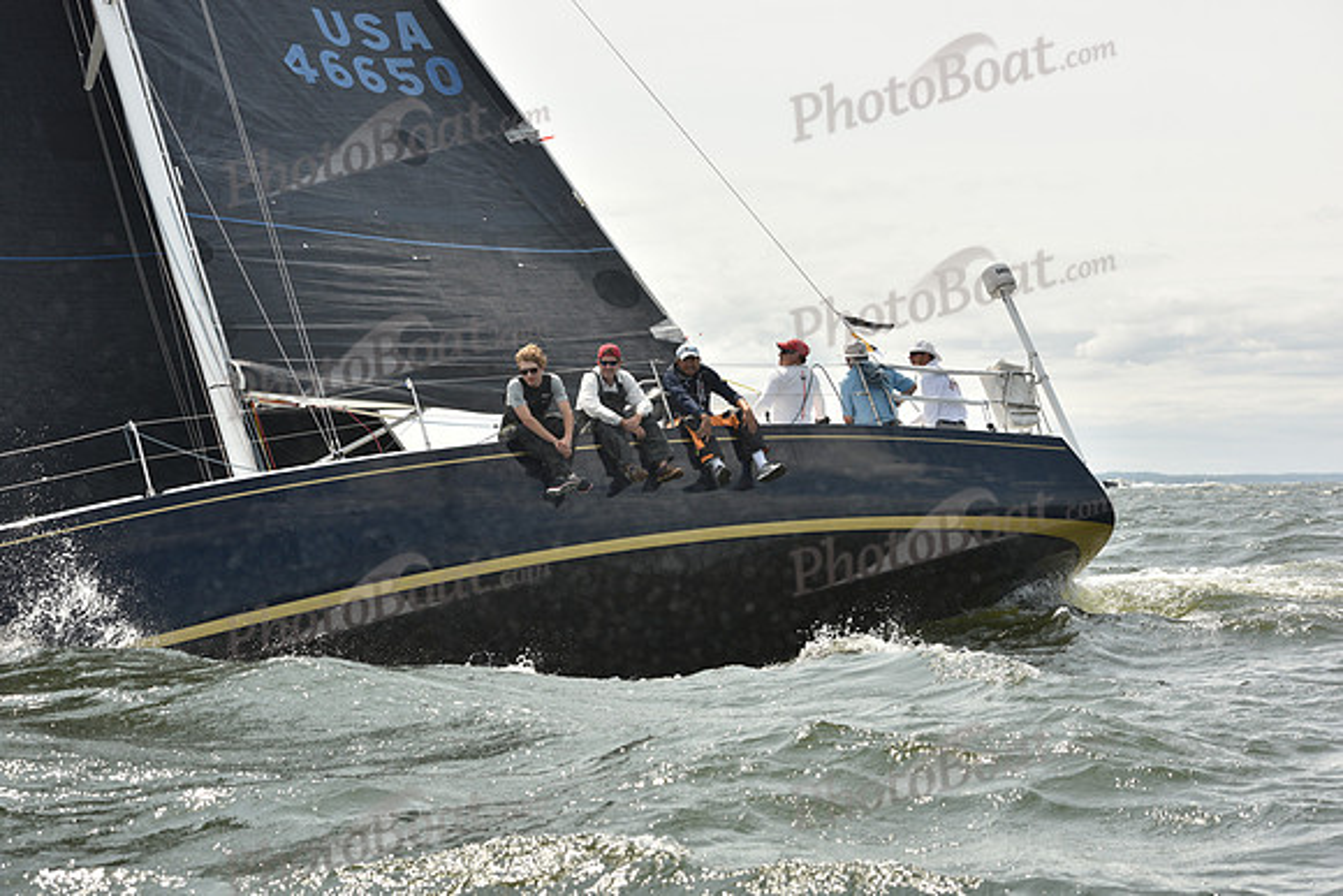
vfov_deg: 16.1
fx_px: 3172
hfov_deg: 23.9
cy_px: 448
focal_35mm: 85
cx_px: 672
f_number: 8
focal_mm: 85
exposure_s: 1/800
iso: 250
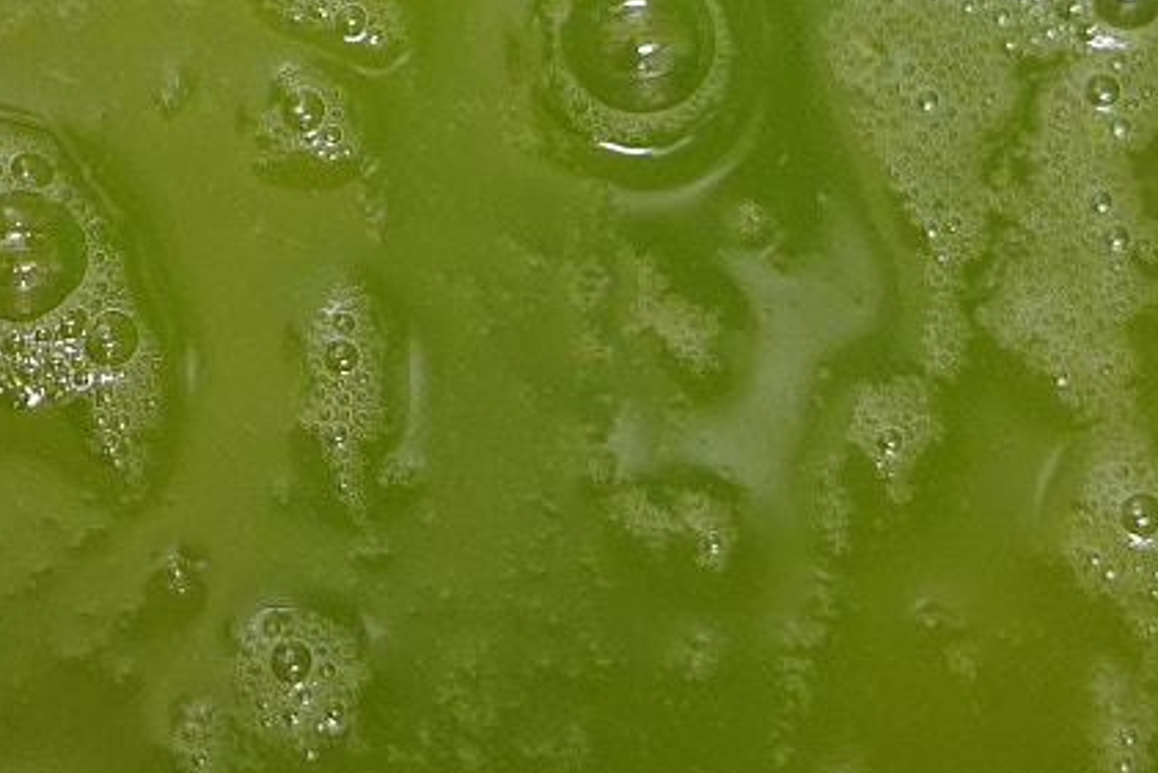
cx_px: 36
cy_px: 238
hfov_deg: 10.7
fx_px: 6113
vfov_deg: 7.2
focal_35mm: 190
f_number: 2
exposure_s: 1/160
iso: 2500
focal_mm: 50
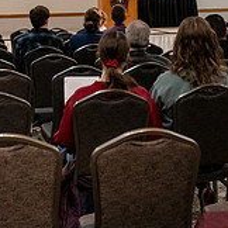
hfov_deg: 21.1
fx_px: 611
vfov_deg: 20.5
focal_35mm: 82
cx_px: 113
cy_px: 6
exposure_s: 1/200
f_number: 3.5
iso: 2000
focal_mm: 27
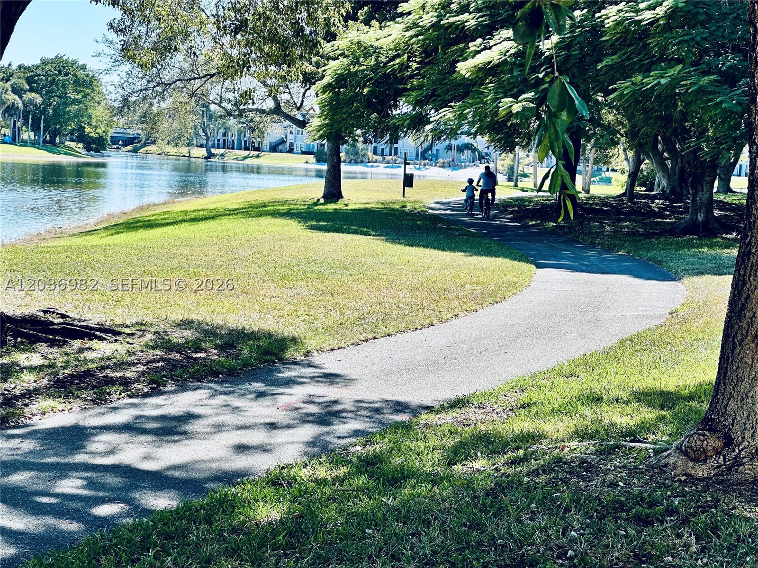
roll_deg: -3.5
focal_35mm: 77
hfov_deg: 25.3
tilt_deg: -5.2
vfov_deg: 19.1
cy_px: 284
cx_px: 379
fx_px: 1686
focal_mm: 9
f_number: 2.8
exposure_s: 1/321
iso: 32
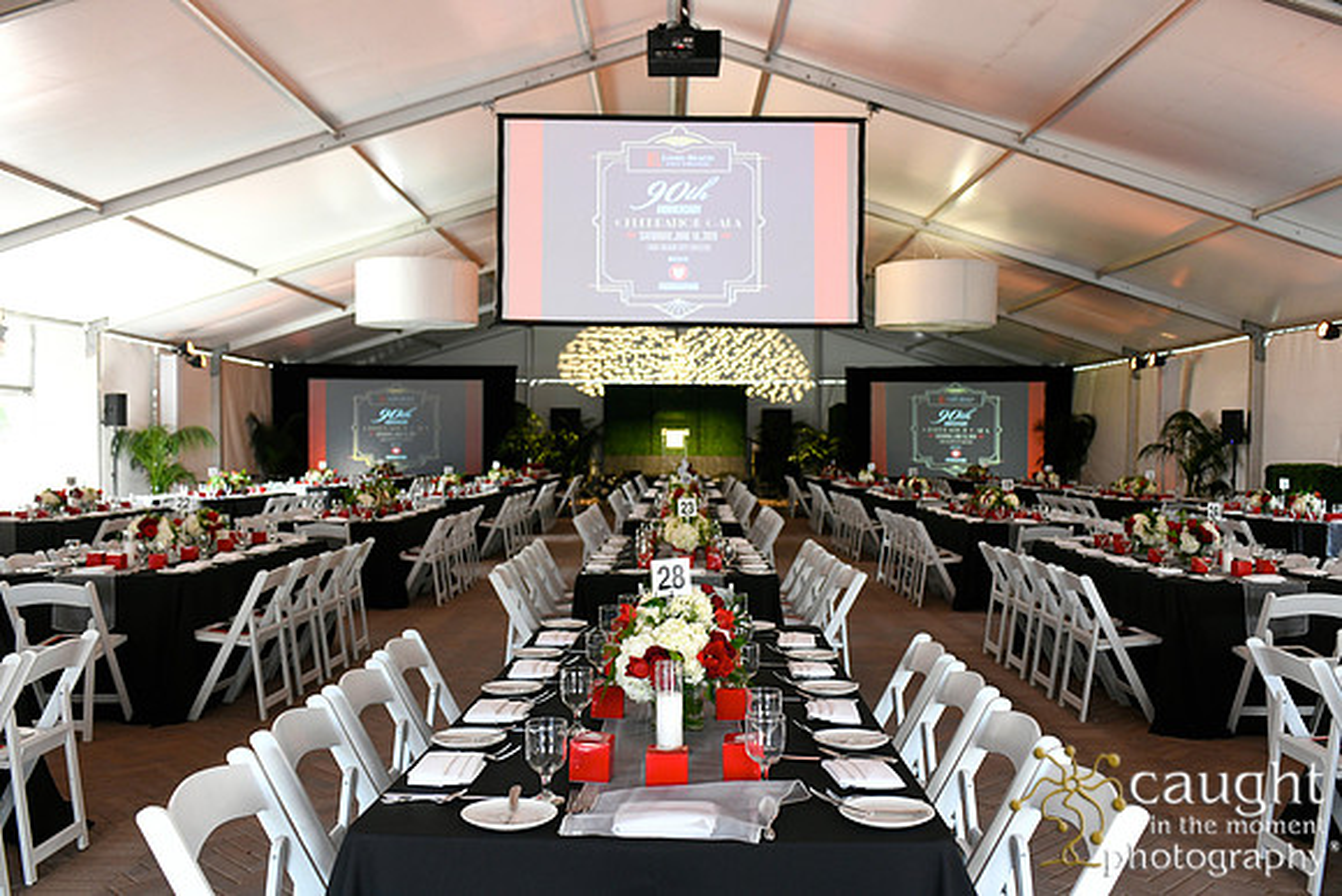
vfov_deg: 41.1
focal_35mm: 32
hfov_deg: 58.7
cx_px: 671
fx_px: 1193
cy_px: 448
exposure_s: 1/125
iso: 1600
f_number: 4
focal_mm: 32
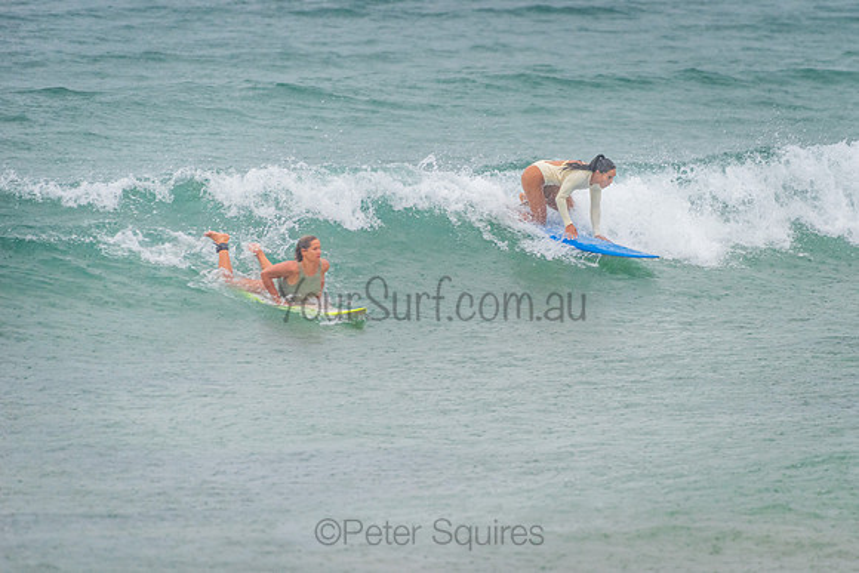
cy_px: 249
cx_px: 525
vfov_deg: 2.2
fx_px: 14598
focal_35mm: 612
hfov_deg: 3.4
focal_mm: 500
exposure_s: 1/320
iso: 640
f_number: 5.6
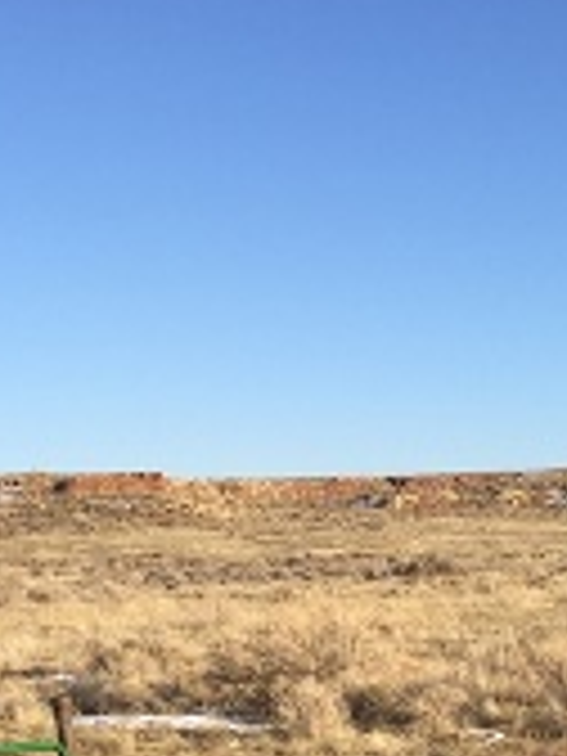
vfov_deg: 21.6
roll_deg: +0.6
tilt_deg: -12.0
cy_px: 940
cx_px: 688
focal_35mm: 83
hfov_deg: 17.0
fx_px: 1813
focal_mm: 4.15
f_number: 2.2
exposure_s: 1/1236
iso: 32
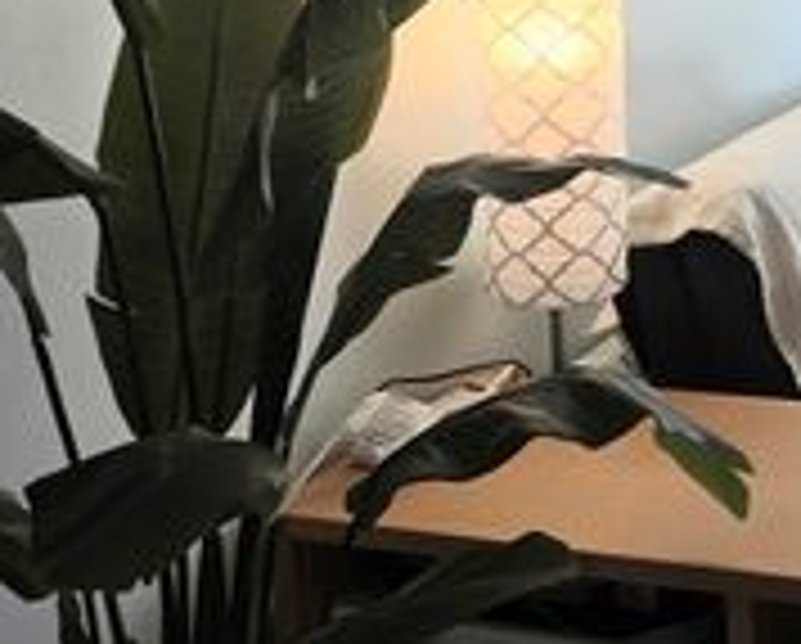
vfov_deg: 23.0
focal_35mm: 63
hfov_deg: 26.1
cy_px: -47
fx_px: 1496
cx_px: 1004
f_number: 1.8
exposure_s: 1/120
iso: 40
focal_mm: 5.4
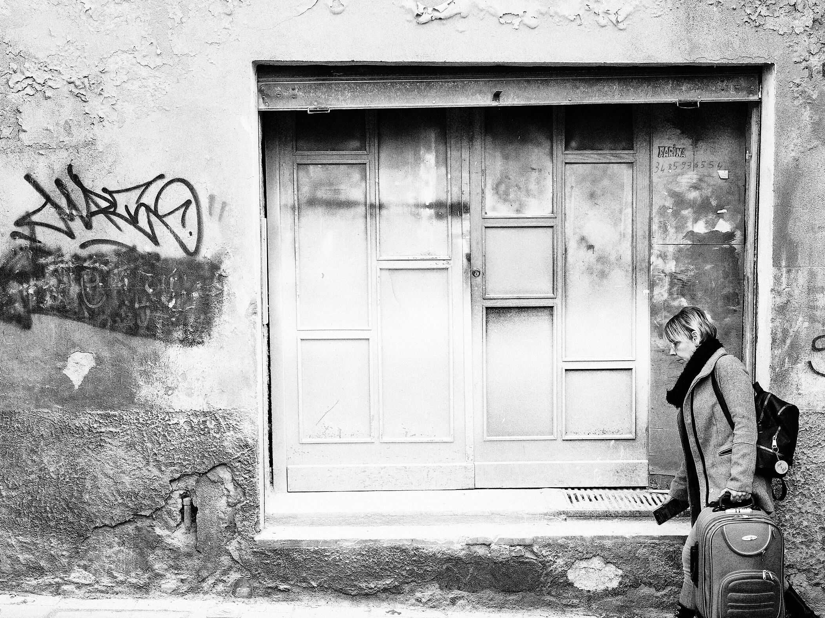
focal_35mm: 55
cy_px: 308
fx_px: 1311
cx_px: 455
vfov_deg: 26.6
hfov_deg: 34.9
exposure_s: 1/500
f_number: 5.6
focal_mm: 33
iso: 1600
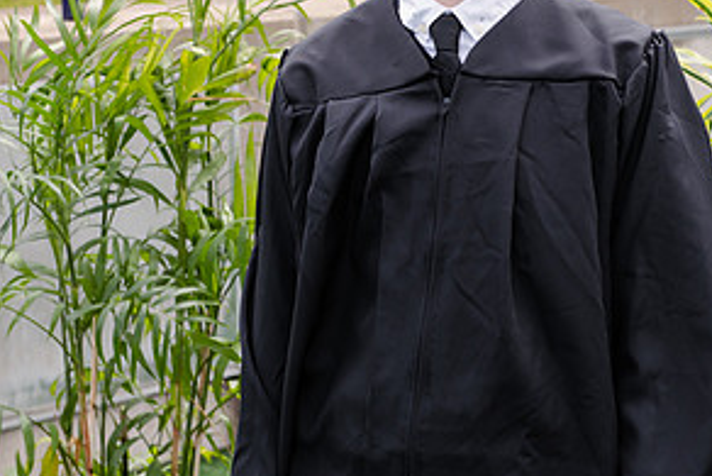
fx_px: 2434
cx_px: 410
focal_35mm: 123
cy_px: 67
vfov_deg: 11.1
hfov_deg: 16.6
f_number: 5.6
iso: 160
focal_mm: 62
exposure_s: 1/200
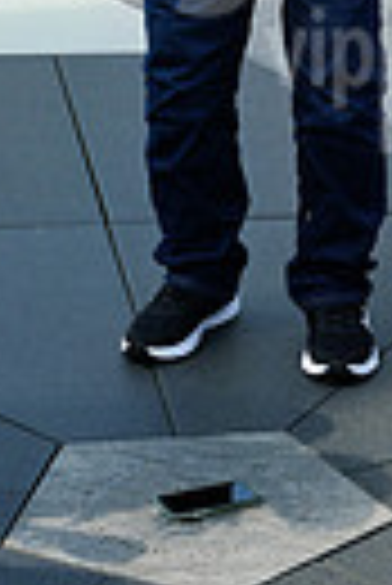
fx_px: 2113
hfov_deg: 10.5
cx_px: 387
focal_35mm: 130
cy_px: -162
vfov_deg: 15.1
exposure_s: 1/100
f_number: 11
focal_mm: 25
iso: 125
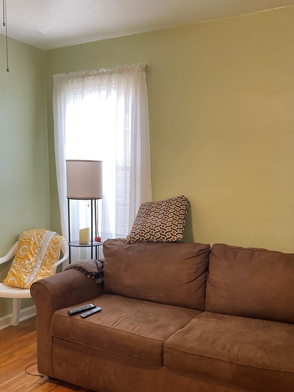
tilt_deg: -7.4
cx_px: 177
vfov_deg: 55.2
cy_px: 222
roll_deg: -0.8
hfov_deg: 42.7
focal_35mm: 33
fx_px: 374
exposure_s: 1/60
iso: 200
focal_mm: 4.2
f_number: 1.6
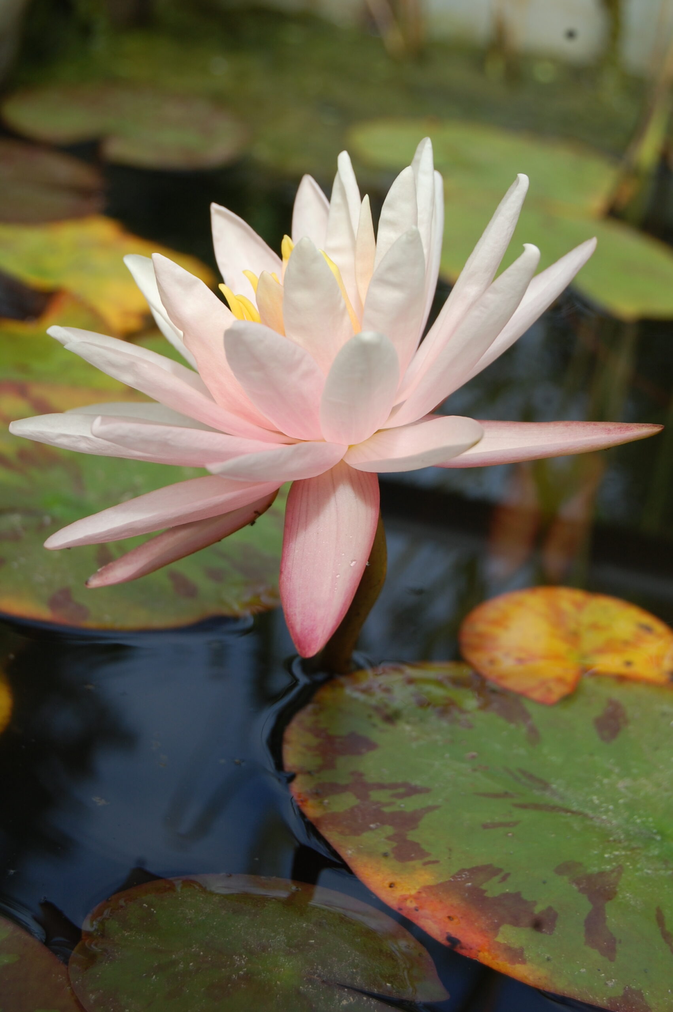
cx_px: 336
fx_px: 2318
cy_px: 506
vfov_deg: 24.6
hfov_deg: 16.5
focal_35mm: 82
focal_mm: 55
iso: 200
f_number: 8
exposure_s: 1/250
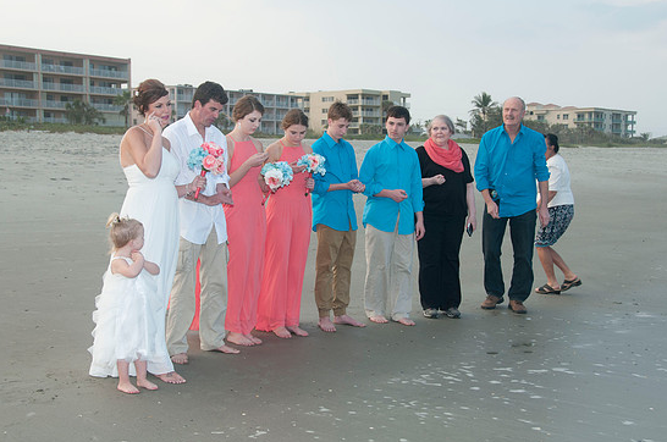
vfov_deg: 26.4
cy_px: 213
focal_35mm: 51
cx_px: 321
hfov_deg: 38.9
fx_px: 943
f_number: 7.1
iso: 100
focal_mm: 32
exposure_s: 1/250
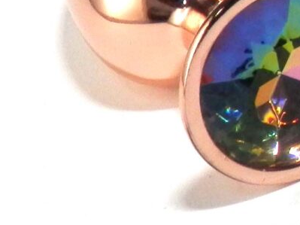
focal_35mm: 289
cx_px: 777
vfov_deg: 5.1
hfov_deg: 6.5
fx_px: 2504
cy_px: -208
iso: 125
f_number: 3.8
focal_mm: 8
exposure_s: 1/80
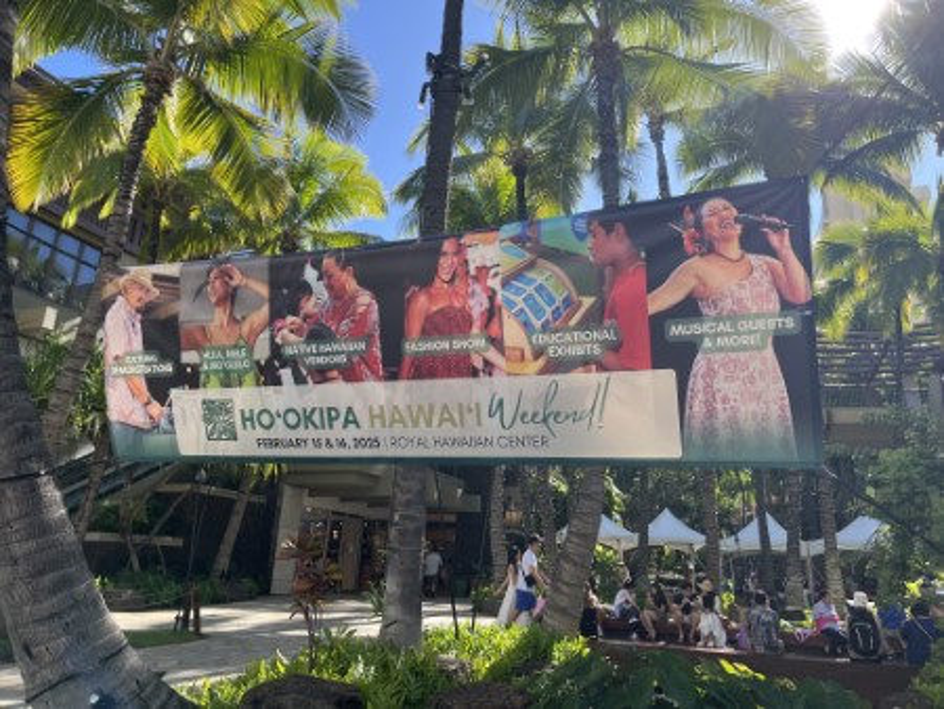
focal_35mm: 26
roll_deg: -3.0
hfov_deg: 67.3
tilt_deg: +17.1
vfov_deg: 53.1
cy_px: 354
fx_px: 709
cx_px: 472
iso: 50
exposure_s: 1/1294
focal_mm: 5.1
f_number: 1.6
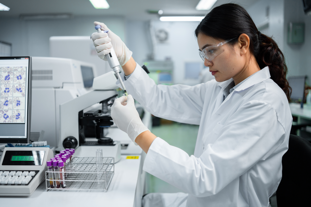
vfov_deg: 37.9
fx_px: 302
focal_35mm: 35
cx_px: 156
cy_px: 104
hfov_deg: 54.4
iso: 400
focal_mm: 35
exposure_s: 1/200
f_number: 2
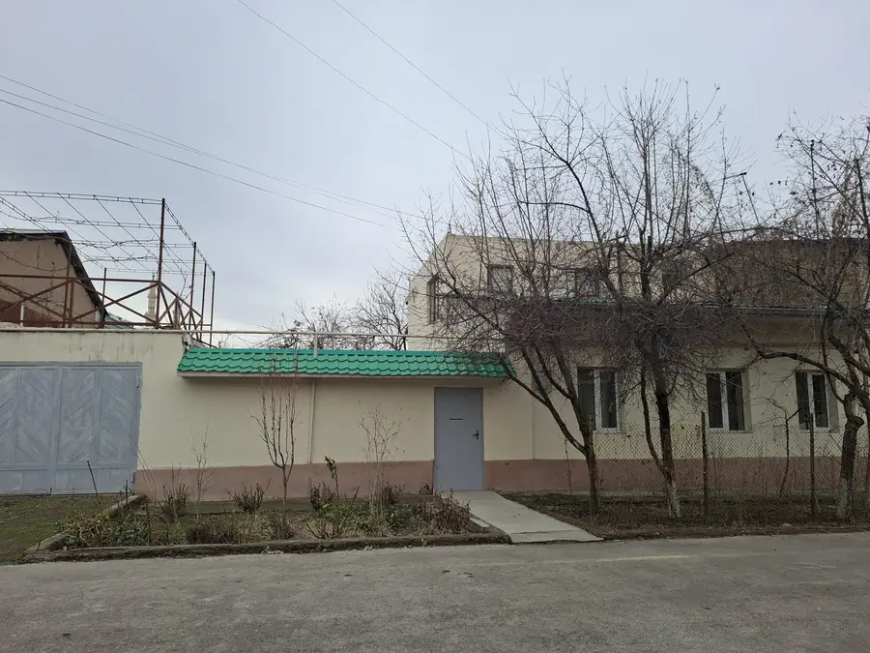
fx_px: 578
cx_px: 435
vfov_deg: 58.9
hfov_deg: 73.9
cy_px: 326
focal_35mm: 23
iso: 50
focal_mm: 5.54
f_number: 1.8
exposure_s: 1/1046
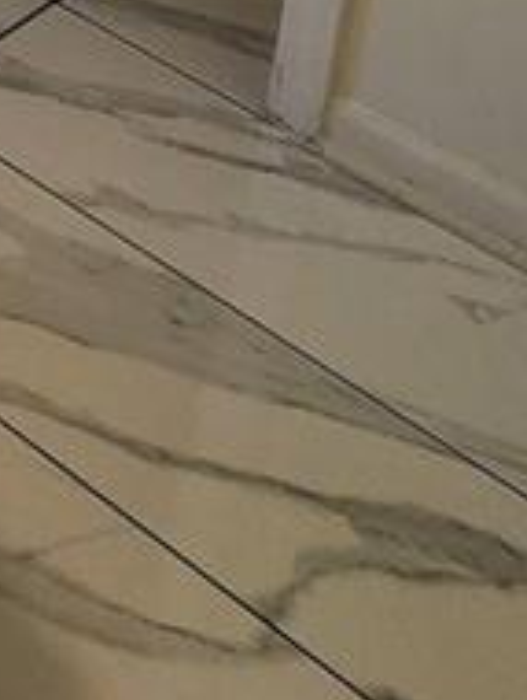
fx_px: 1661
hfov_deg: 10.8
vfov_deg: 14.6
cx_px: -1113
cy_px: -1002
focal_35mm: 82
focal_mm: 2.2
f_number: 2.2
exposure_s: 1/120
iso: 64
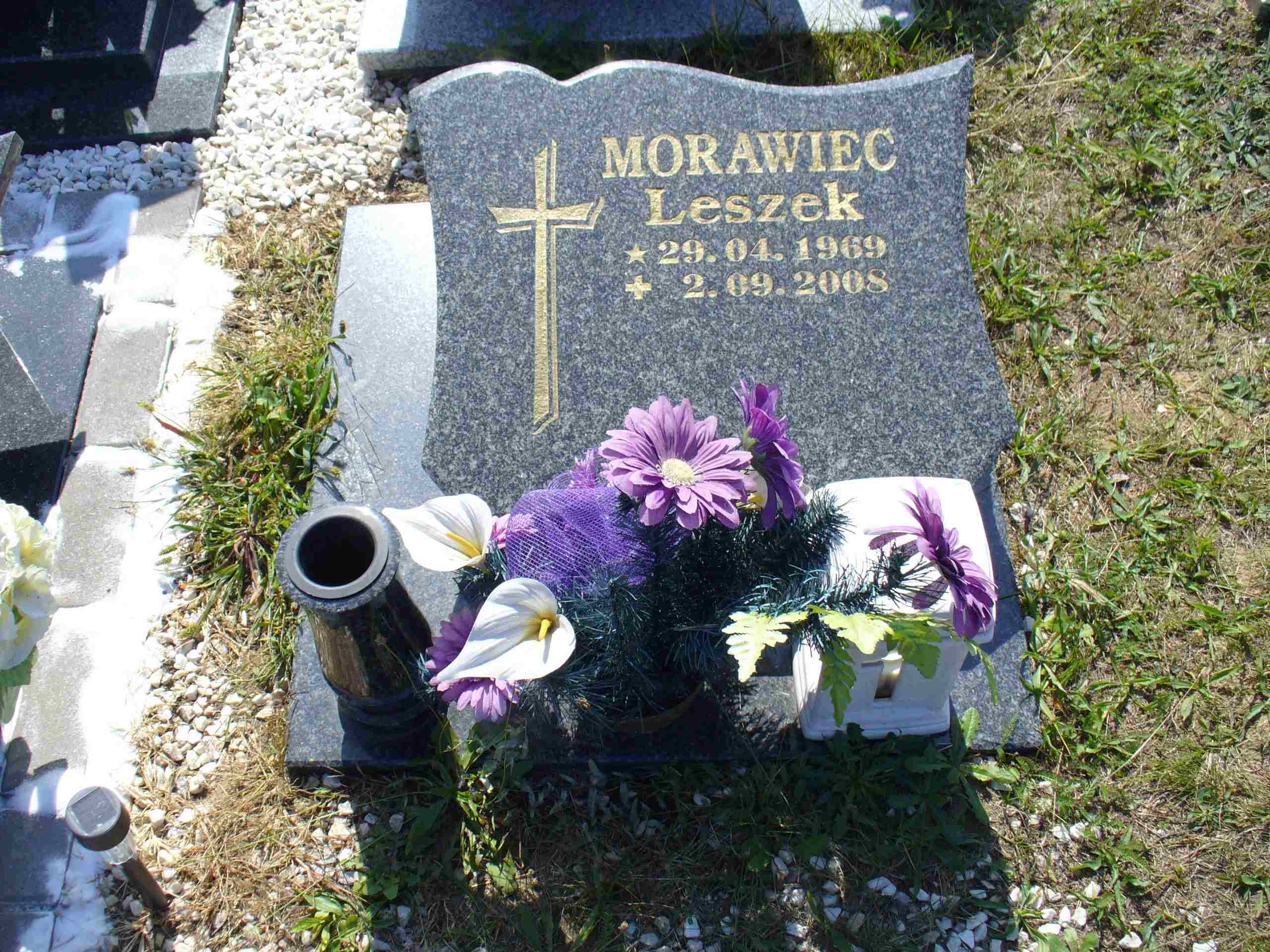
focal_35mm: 37
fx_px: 1357
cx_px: 635
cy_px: 476
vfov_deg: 38.7
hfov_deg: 50.1
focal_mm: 6.1
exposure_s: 1/200
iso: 80
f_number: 5.6
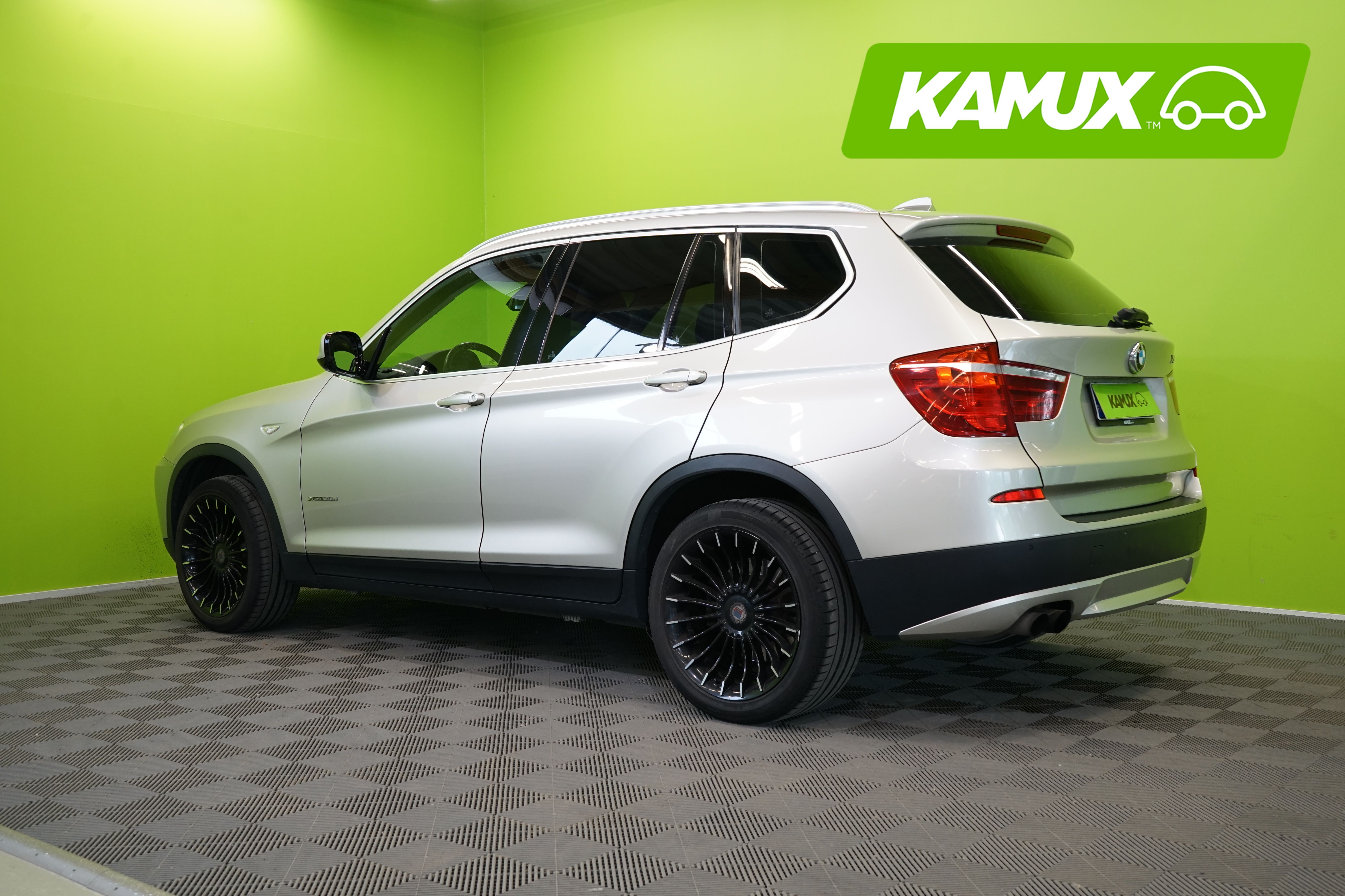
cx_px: 672
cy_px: 448
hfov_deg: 53.1
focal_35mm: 36
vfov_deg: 36.9
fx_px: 1345
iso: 640
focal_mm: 36
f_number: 6.3
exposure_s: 1/40
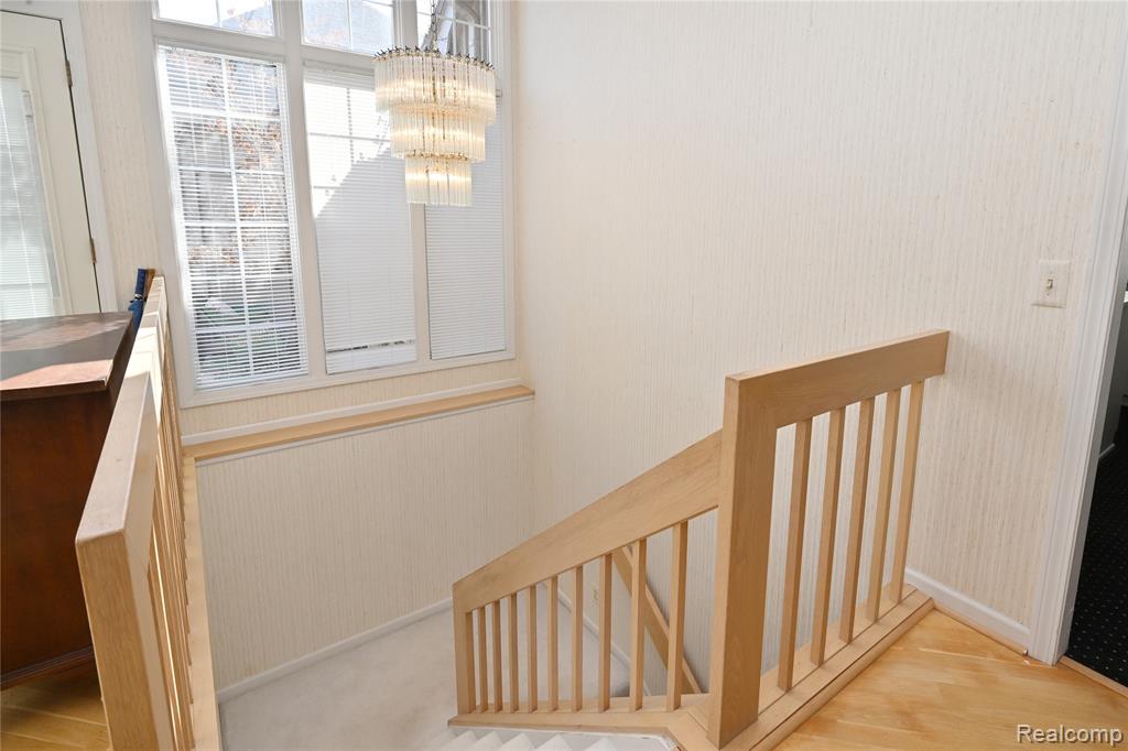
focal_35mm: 16
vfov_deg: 73.7
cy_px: 376
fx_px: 501
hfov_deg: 96.8
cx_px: 564
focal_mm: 16
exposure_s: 1/60
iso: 250
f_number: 11
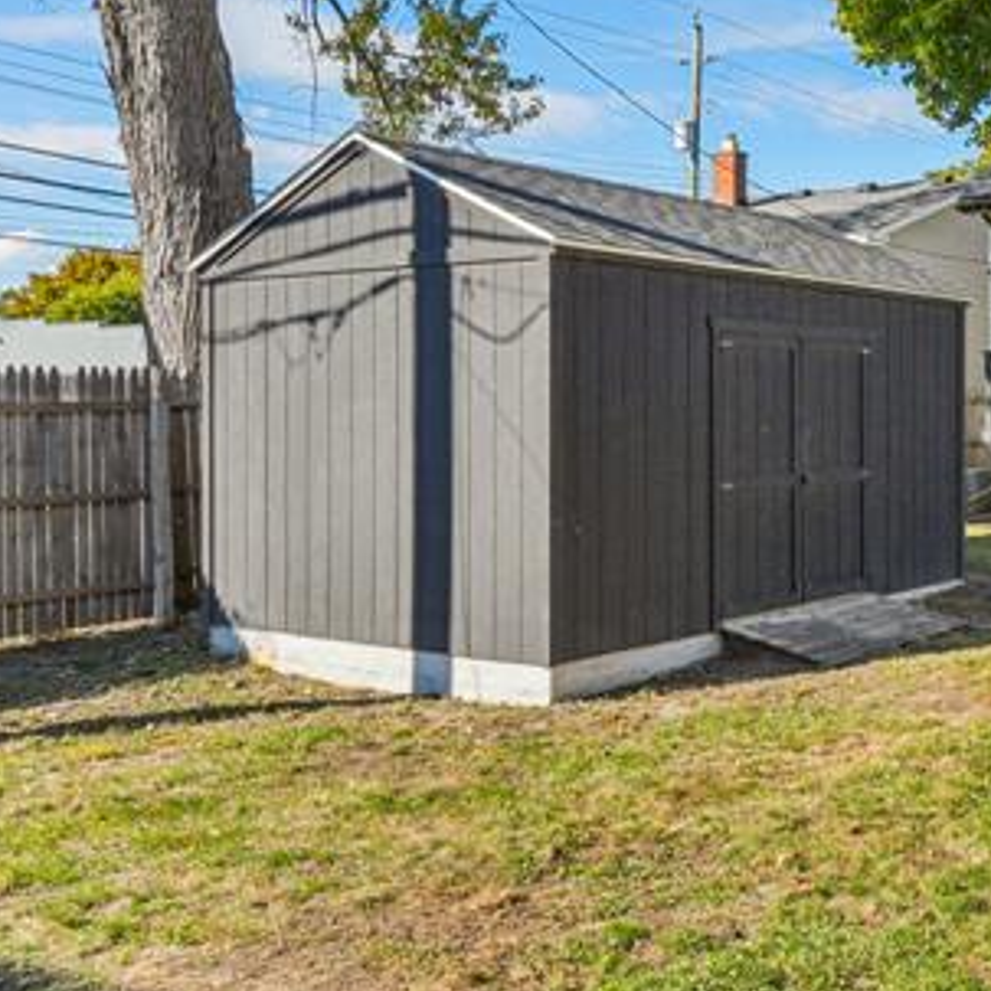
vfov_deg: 39.0
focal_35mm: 43
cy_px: 396
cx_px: 863
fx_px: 1393
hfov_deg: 37.0
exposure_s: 1/200
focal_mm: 10
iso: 100
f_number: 8
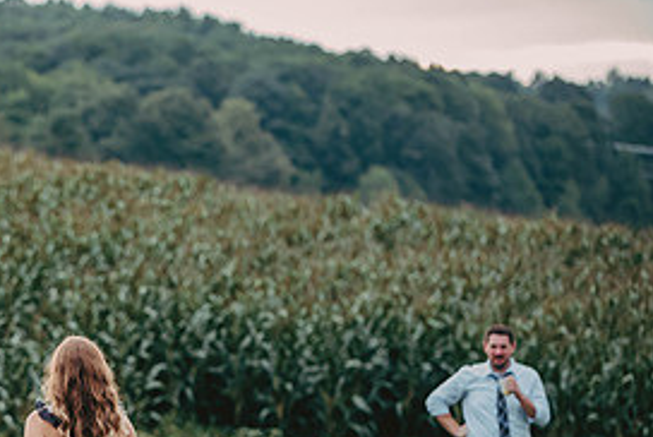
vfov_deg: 5.6
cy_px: 453
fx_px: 4485
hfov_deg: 8.3
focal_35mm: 247
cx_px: -29
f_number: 2.8
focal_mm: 116
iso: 1000
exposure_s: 1/100
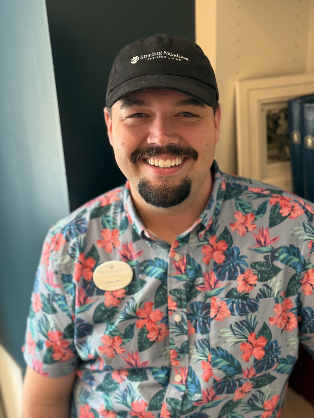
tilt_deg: -23.1
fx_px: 581
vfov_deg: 39.7
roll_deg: +2.2
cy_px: 209
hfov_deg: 30.3
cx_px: 157
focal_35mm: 48
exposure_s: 1/60
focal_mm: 6.76
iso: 200
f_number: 1.78
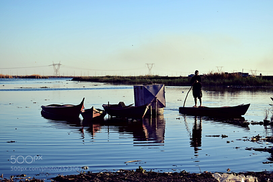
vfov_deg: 16.6
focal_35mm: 82
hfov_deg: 24.6
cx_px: 136
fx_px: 626
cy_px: 91
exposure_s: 1/400
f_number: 7.1
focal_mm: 55
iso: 100
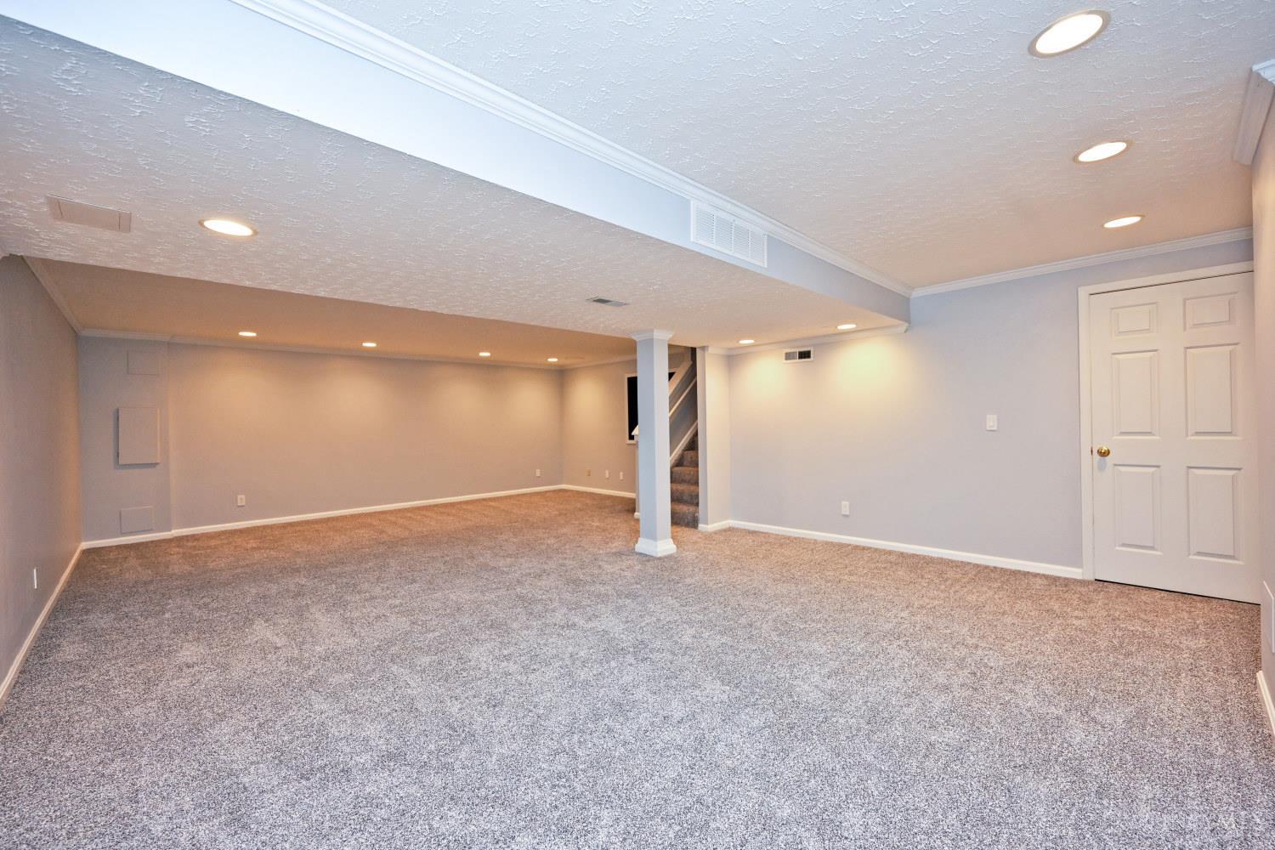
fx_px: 496
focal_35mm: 14
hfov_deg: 104.3
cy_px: 425
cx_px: 638
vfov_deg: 81.2
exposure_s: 1/60
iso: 500
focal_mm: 14
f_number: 4
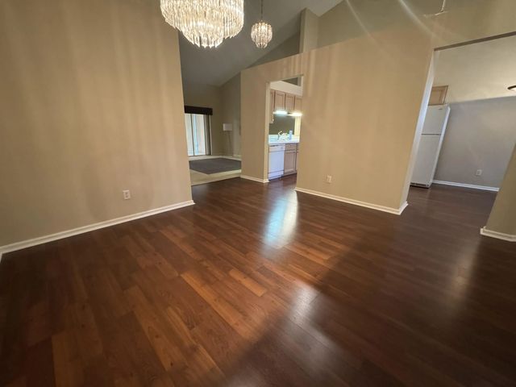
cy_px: 194
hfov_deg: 102.1
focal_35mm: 14
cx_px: 258
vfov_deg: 85.7
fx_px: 209
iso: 1000
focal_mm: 2.22
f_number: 2.2
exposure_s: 1/40
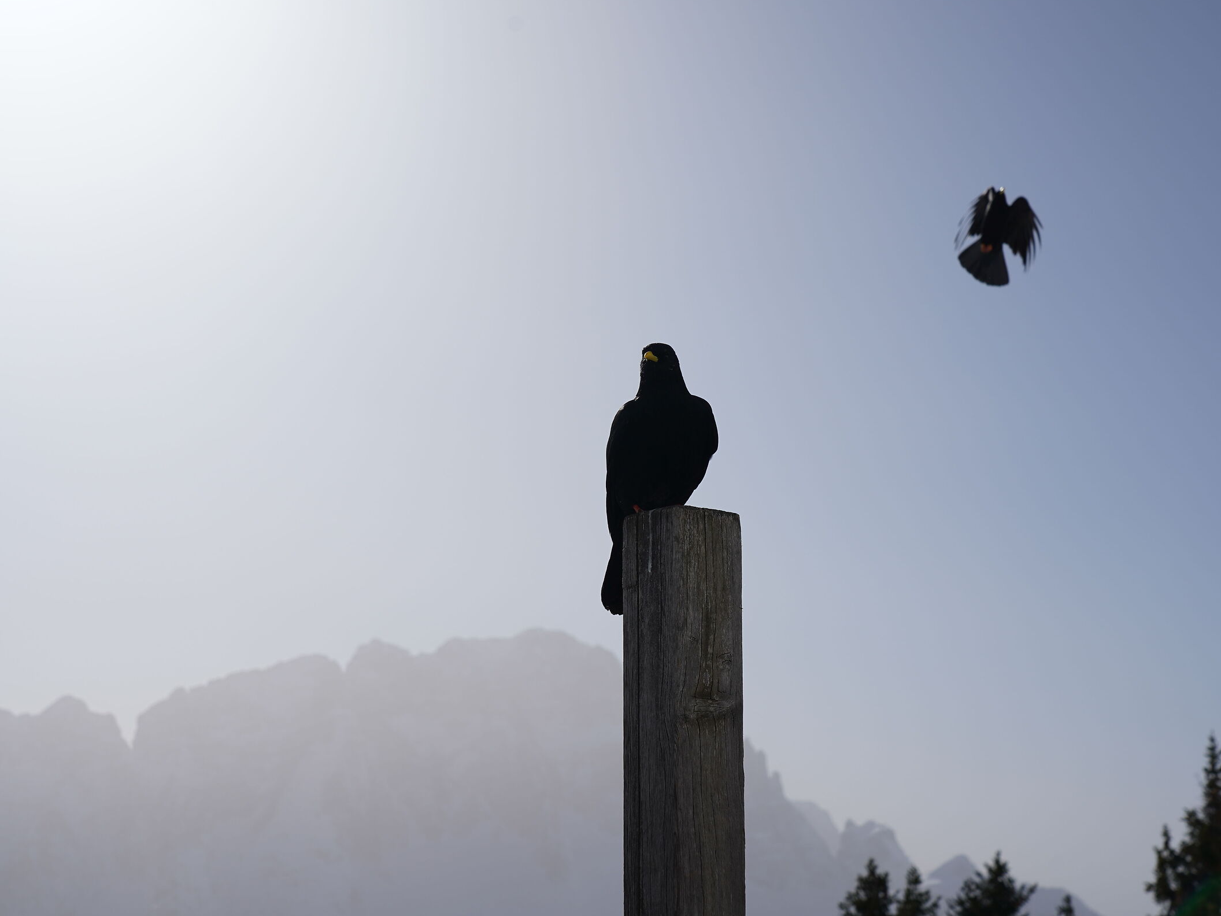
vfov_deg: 24.8
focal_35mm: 59
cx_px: 675
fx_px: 2081
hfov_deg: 32.7
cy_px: 455
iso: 100
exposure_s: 1/1000
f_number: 8
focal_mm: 54
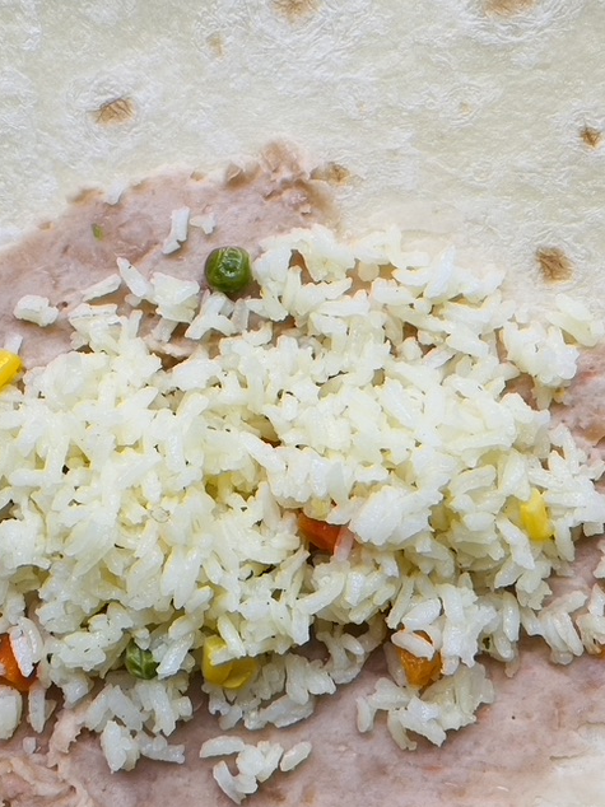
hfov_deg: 34.3
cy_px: 364
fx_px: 979
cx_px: 259
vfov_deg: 44.8
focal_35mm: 42
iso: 64
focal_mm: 4.25
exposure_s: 1/121
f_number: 1.8
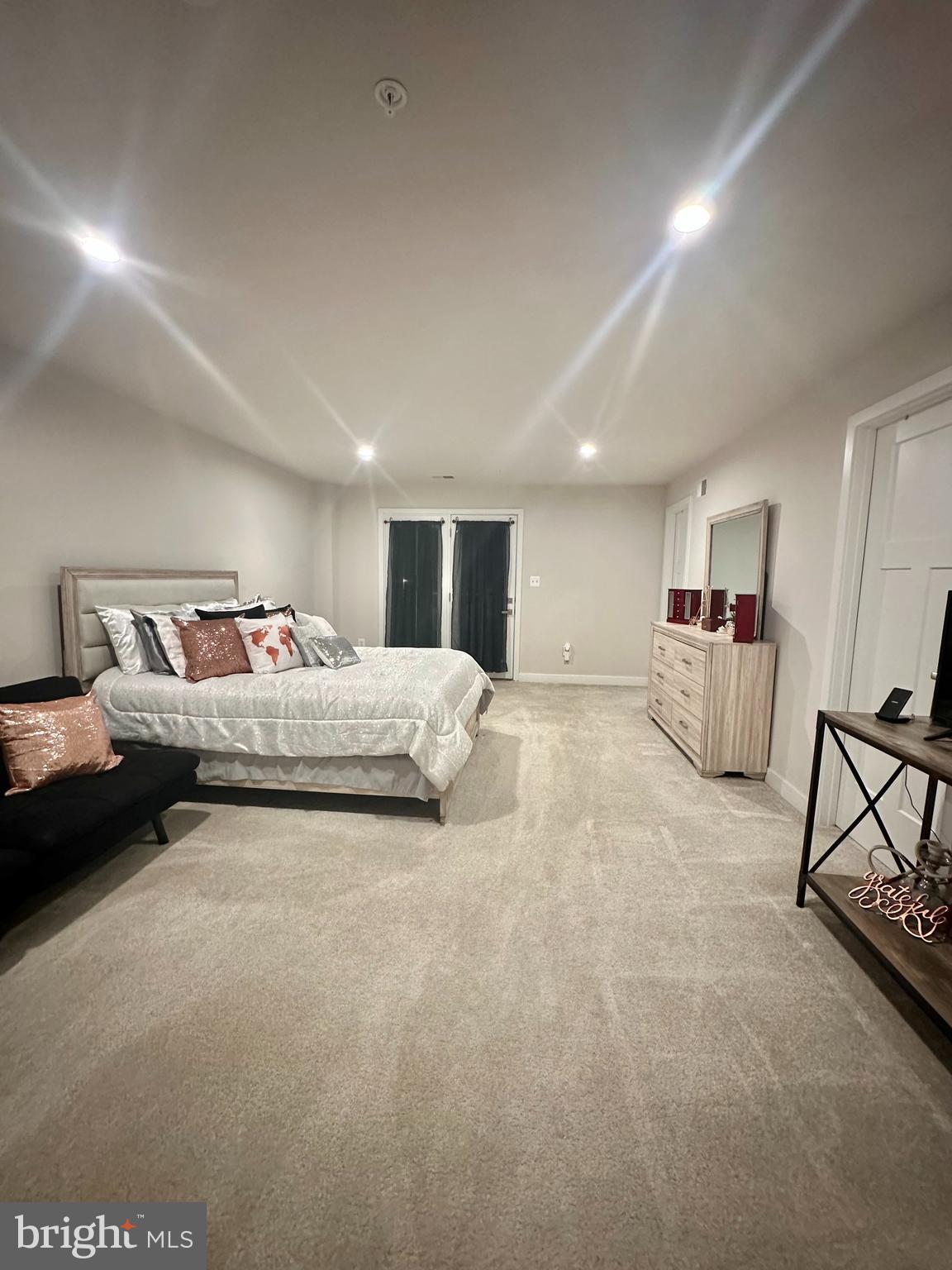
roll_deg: -1.4
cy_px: 635
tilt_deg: -5.5
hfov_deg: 85.7
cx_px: 476
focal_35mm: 14
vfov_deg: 102.1
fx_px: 513
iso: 320
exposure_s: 1/60
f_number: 2.2
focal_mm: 2.22
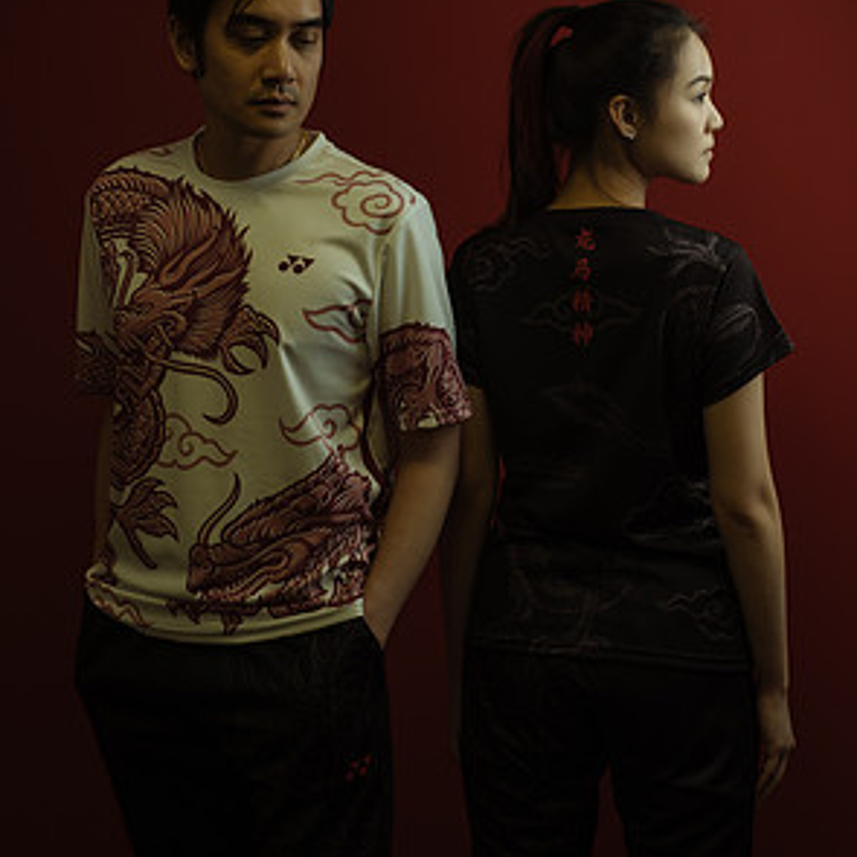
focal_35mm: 92
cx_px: 430
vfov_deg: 18.8
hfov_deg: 18.9
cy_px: 314
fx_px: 2577
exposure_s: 1/125
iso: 200
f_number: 3.2
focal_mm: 47
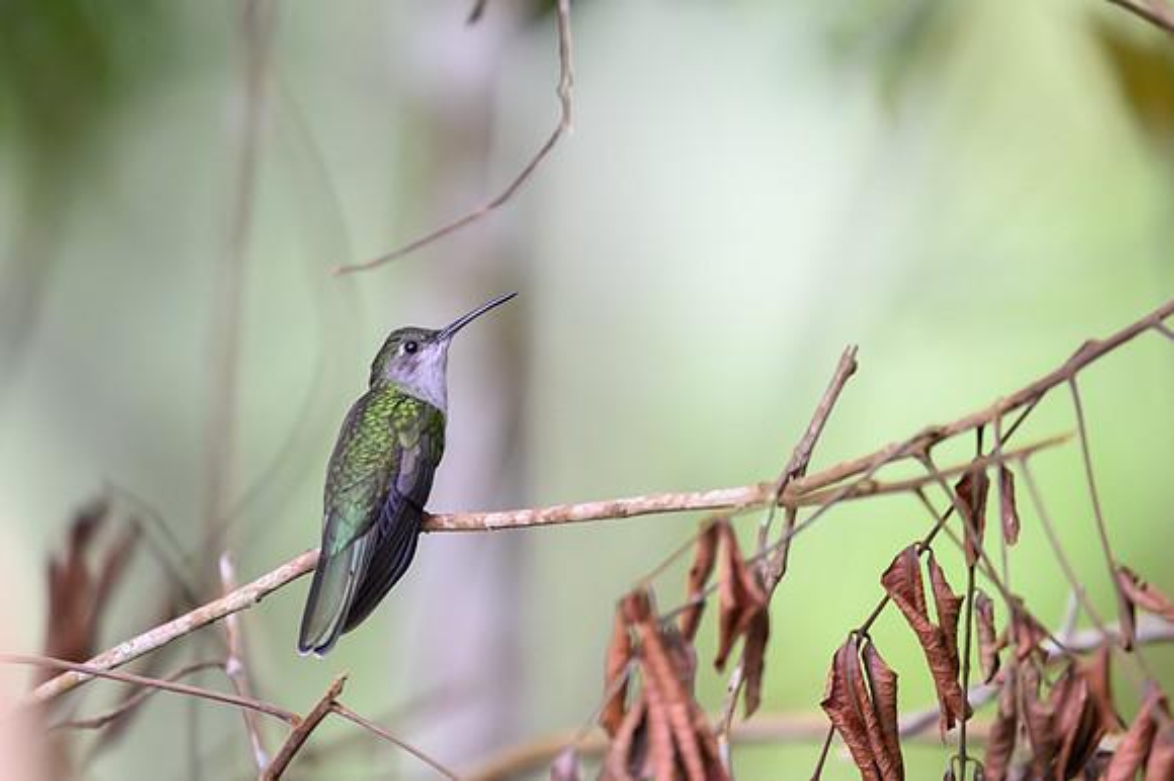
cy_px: 323
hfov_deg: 3.1
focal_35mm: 656
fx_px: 21388
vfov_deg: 2.1
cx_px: 486
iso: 2500
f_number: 4
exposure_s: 1/800
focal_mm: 560
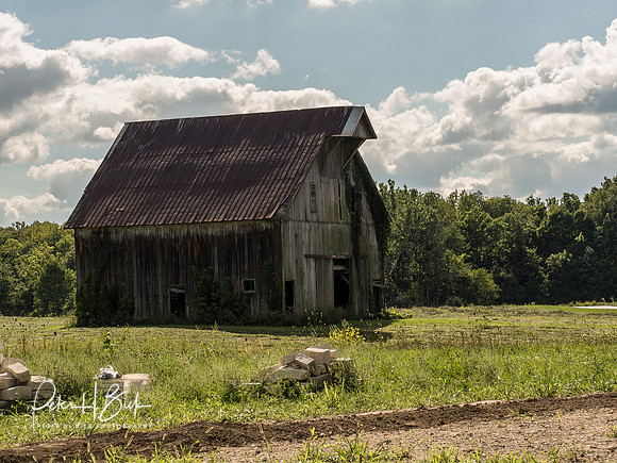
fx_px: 1961
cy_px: 232
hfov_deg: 17.9
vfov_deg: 13.5
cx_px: 308
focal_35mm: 110
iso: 250
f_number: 9
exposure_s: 1/320
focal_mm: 55
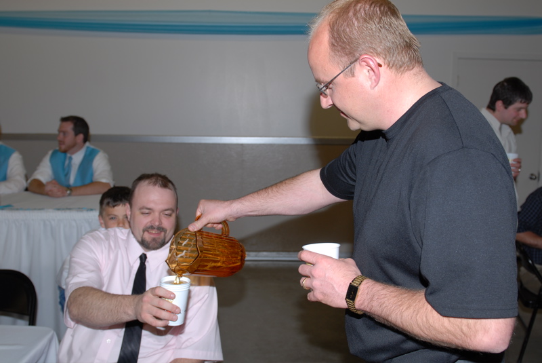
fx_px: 542
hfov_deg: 53.1
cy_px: 182
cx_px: 271
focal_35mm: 36
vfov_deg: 36.9
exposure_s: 1/60
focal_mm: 24
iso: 100
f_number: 4
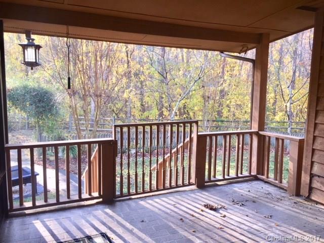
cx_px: 162
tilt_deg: -7.4
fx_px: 271
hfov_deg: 61.7
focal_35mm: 29
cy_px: 122
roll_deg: -1.3
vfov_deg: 48.2
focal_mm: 4.15
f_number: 2.2
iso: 32
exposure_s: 1/63
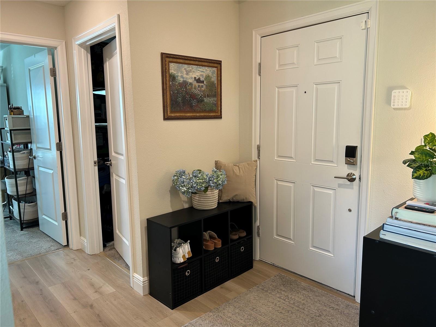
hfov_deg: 67.3
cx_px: 218
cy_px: 164
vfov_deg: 53.1
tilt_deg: -8.4
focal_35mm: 26
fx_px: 327
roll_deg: +1.1
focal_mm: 5.7
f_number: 1.5
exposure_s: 1/60
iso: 80
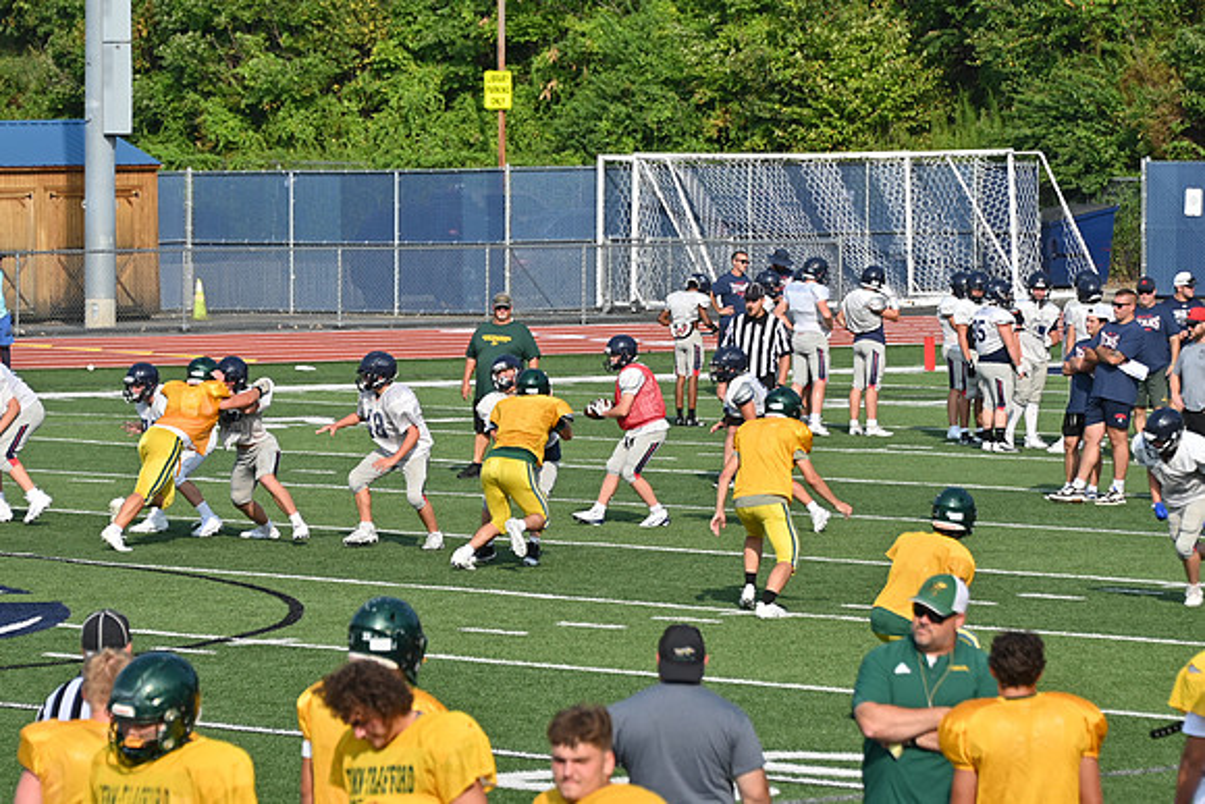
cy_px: 402
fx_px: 7533
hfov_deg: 9.1
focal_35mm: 225
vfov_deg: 6.1
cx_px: 602
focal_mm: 150
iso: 100
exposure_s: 1/800
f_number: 5.6
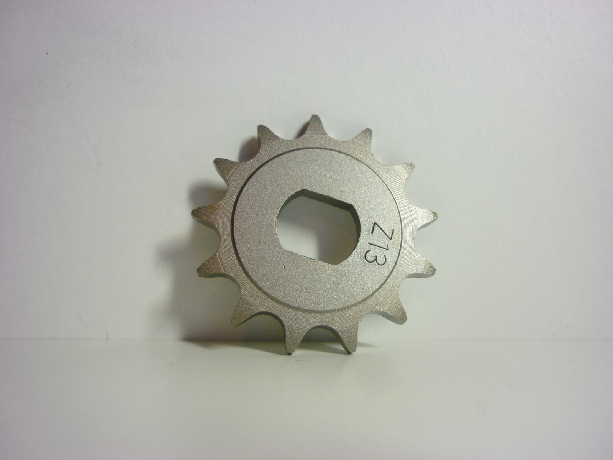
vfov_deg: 42.9
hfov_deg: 55.4
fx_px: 584
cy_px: 230
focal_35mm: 33
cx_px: 306
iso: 80
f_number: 2.8
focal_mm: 5.5
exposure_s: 1/25
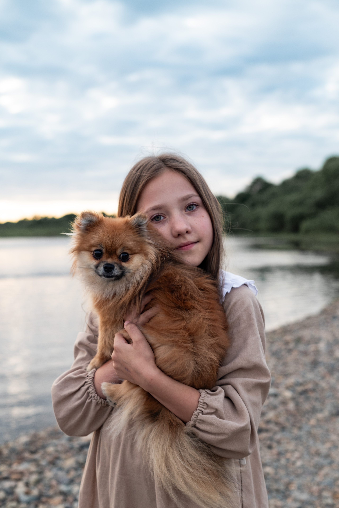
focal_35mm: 50
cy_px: 254
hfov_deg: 27.0
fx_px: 706
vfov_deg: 39.6
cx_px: 170
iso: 250
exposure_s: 1/400
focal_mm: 50
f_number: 4.5
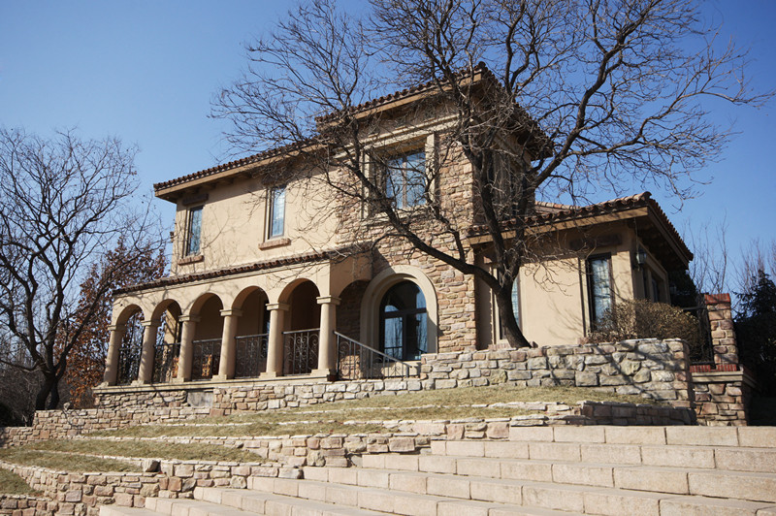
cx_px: 388
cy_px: 258
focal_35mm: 30
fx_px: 646
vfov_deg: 43.5
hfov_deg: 62.0
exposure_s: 1/200
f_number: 11
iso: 200
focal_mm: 20
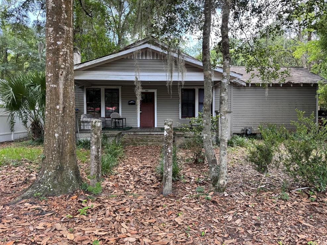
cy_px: 118
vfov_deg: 54.9
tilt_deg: -1.5
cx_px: 170
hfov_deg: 69.4
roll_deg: +0.4
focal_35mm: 25
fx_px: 236
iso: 64
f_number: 1.78
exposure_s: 1/171
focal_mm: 6.76
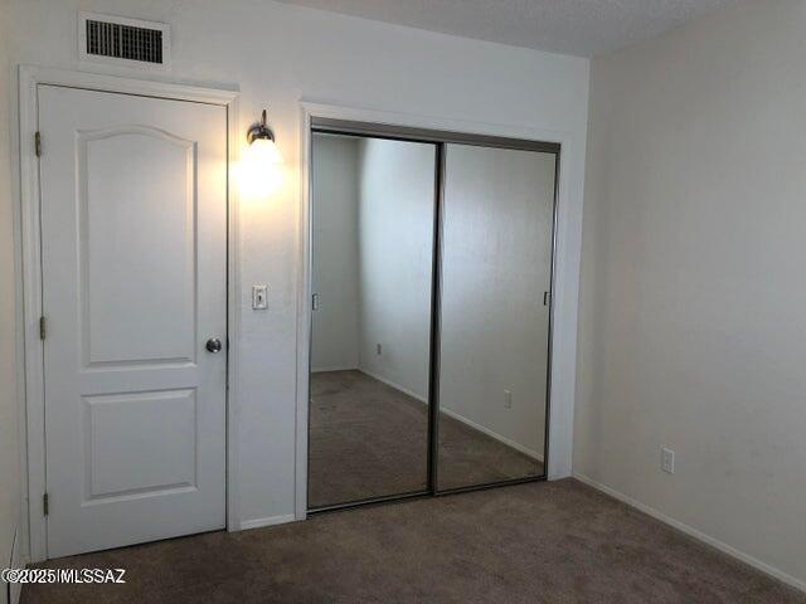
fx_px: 652
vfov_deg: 49.7
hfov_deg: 63.4
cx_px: 403
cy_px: 302
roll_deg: -1.4
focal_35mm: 28
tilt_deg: -5.3
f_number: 1.8
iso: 64
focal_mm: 3.99
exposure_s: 1/120
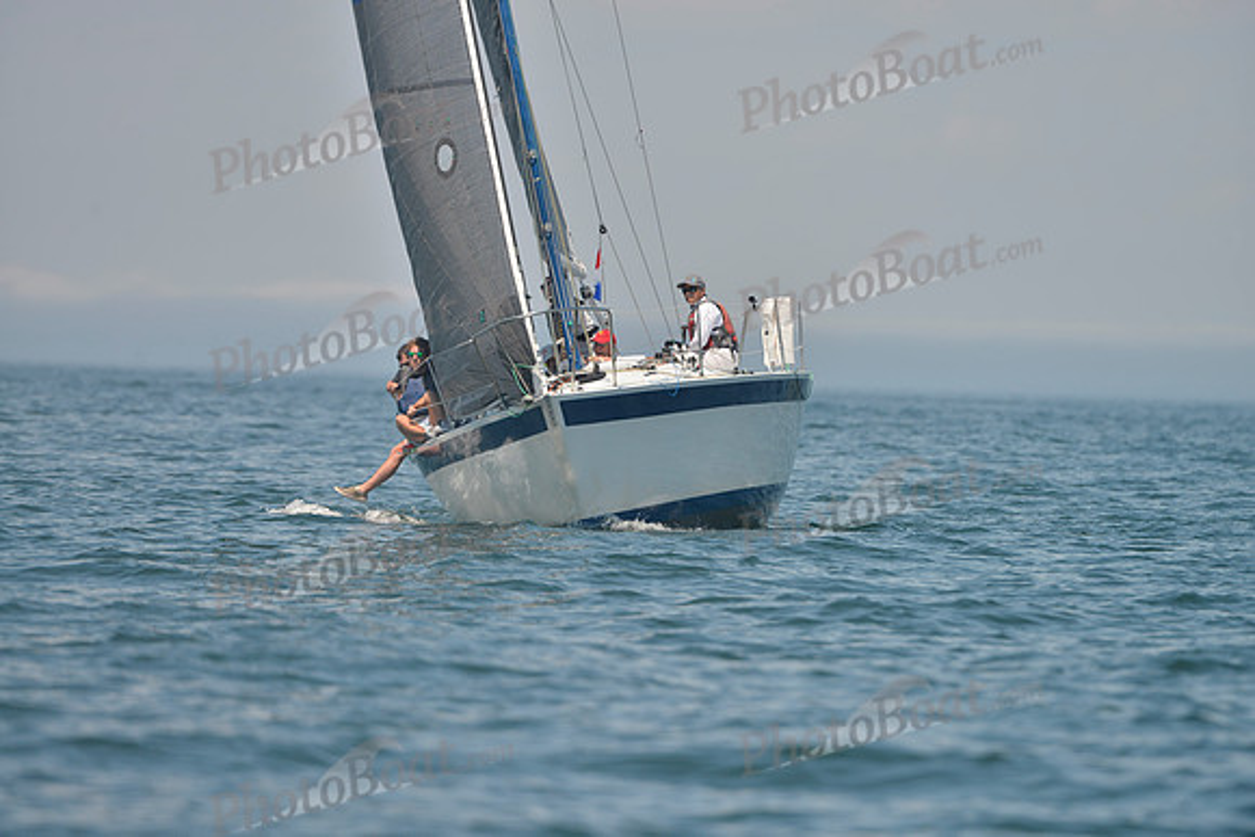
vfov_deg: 3.4
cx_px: 628
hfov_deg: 5.2
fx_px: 13947
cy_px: 418
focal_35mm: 400
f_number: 5.6
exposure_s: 1/1250
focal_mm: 400
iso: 200
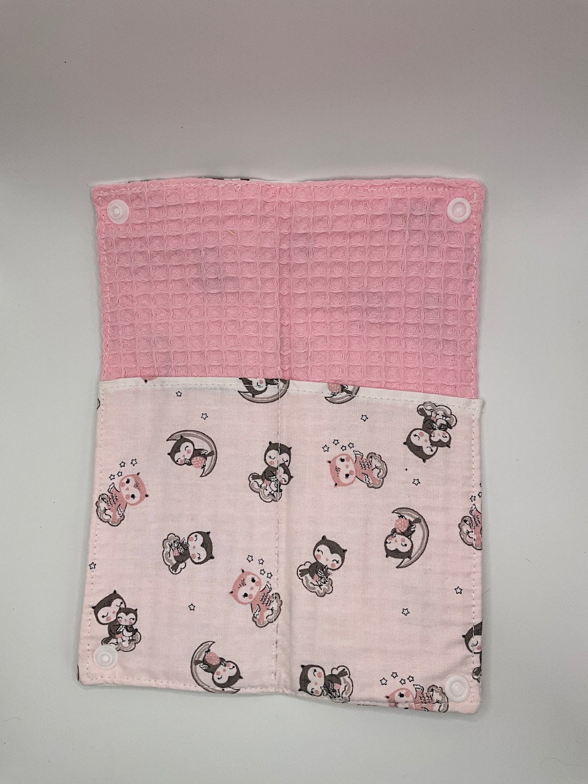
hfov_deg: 48.2
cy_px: 392
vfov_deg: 61.7
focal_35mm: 29
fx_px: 657
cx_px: 294
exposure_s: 1/409
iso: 25
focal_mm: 3
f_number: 1.8
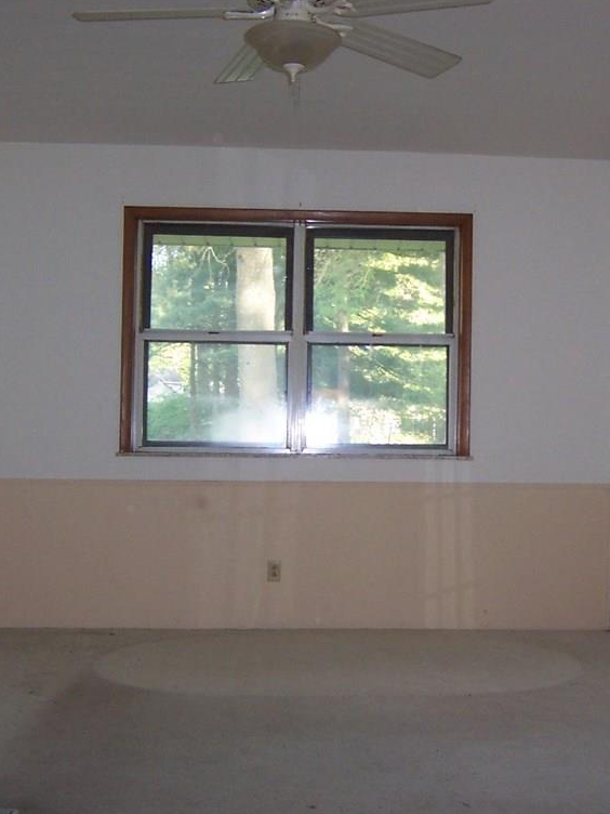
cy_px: 410
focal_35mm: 49
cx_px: 420
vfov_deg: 38.9
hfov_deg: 29.4
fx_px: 1151
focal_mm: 5.6
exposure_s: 1/60
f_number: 2.8
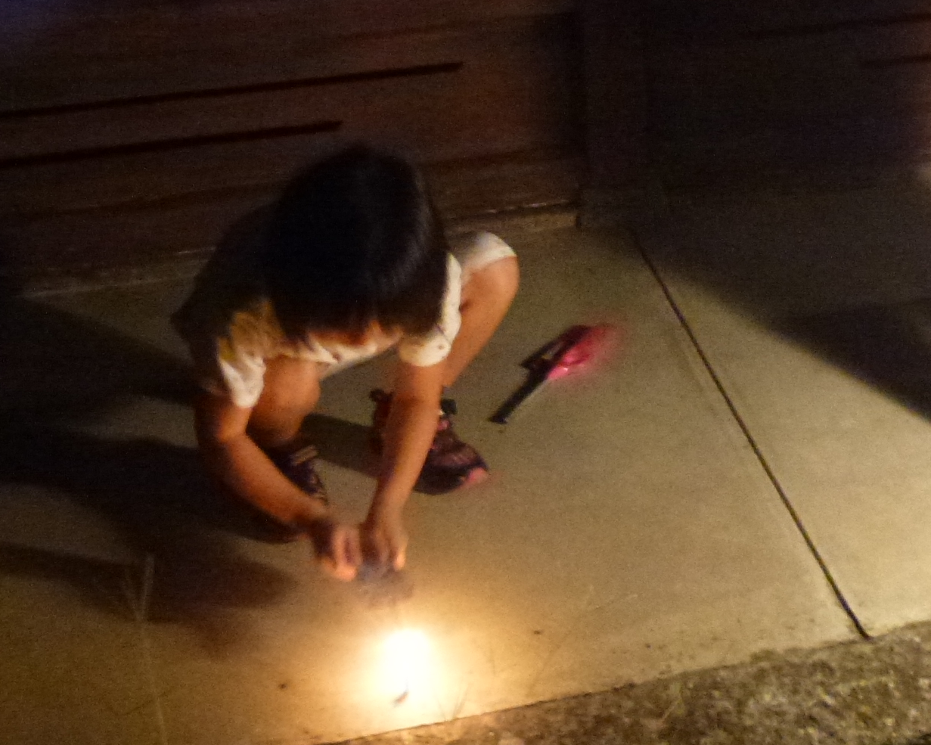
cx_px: 772
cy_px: 143
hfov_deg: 27.6
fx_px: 1846
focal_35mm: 67
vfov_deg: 22.5
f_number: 3.6
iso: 800
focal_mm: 5.9
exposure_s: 1/4
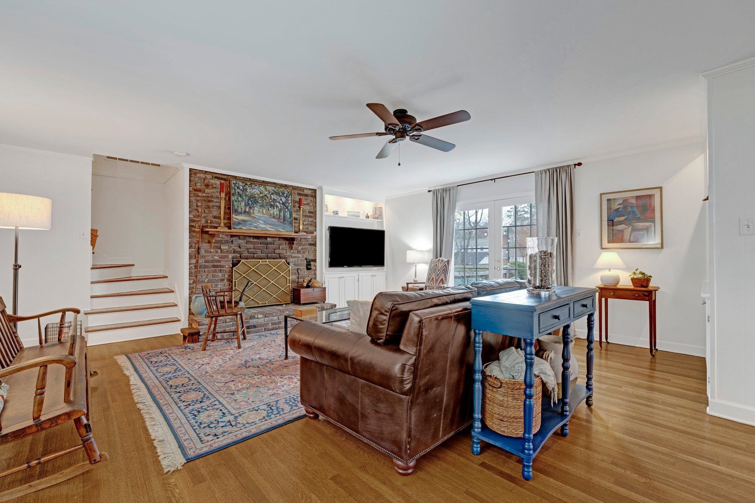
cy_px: 252
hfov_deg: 99.3
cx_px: 378
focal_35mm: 15
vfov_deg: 76.2
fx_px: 321
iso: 400
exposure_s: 1/8
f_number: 8
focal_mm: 15.3
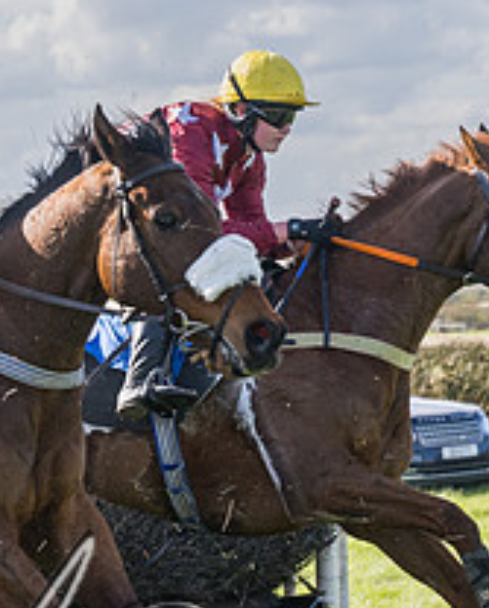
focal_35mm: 269
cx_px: 141
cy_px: 388
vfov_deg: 7.2
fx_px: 4856
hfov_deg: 5.8
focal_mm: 70
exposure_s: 1/2000
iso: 400
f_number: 4
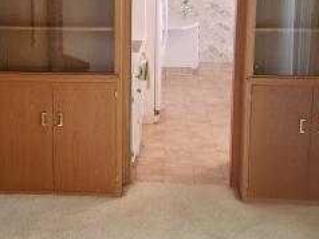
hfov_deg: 27.5
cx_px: 84
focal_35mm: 70
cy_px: 59
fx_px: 644
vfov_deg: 20.8
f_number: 1.5
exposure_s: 1/60
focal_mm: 4.3
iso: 320
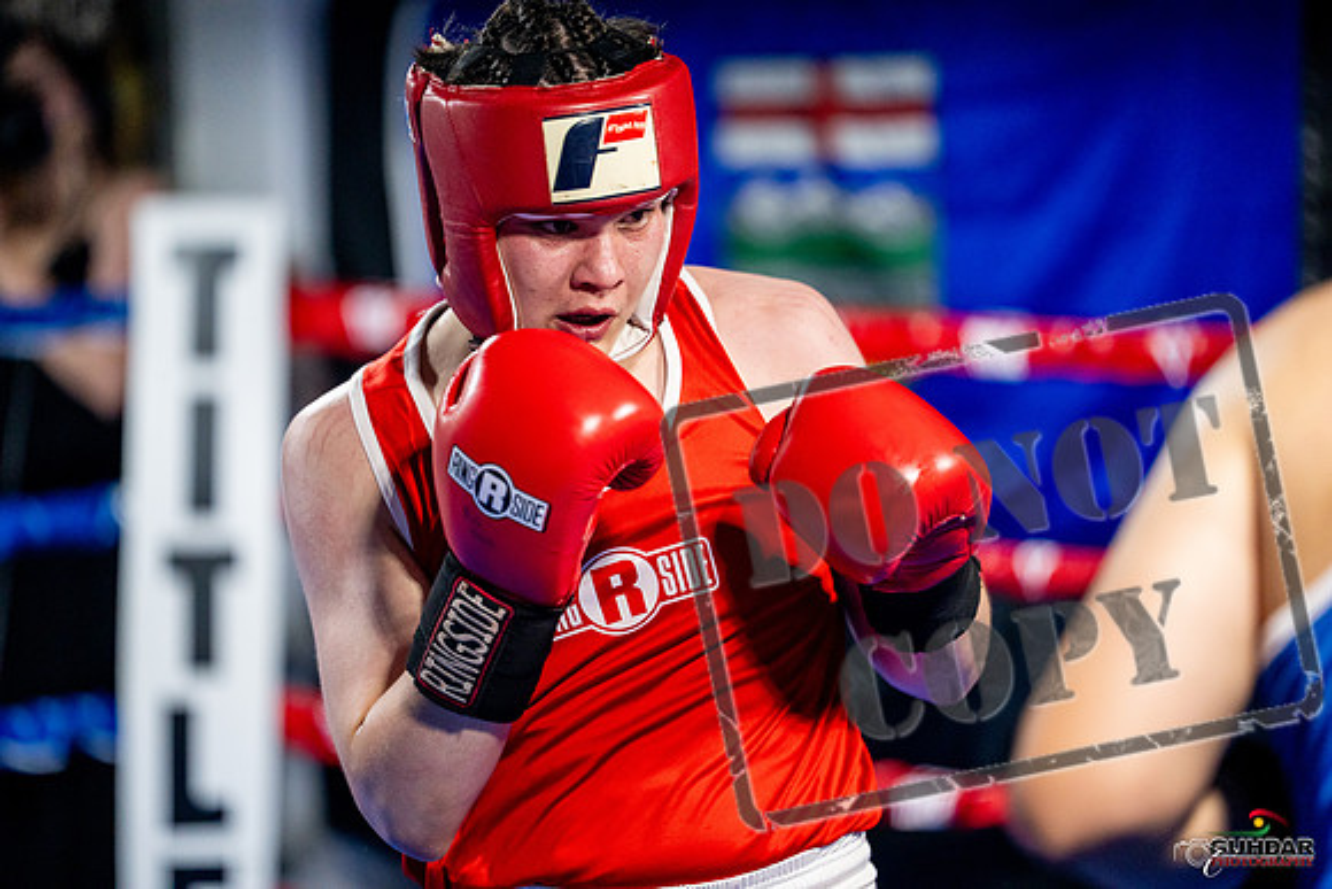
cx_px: 666
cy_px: 444
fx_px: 5551
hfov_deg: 13.7
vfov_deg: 9.2
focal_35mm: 150
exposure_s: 1/1000
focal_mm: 150
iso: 4000
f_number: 2
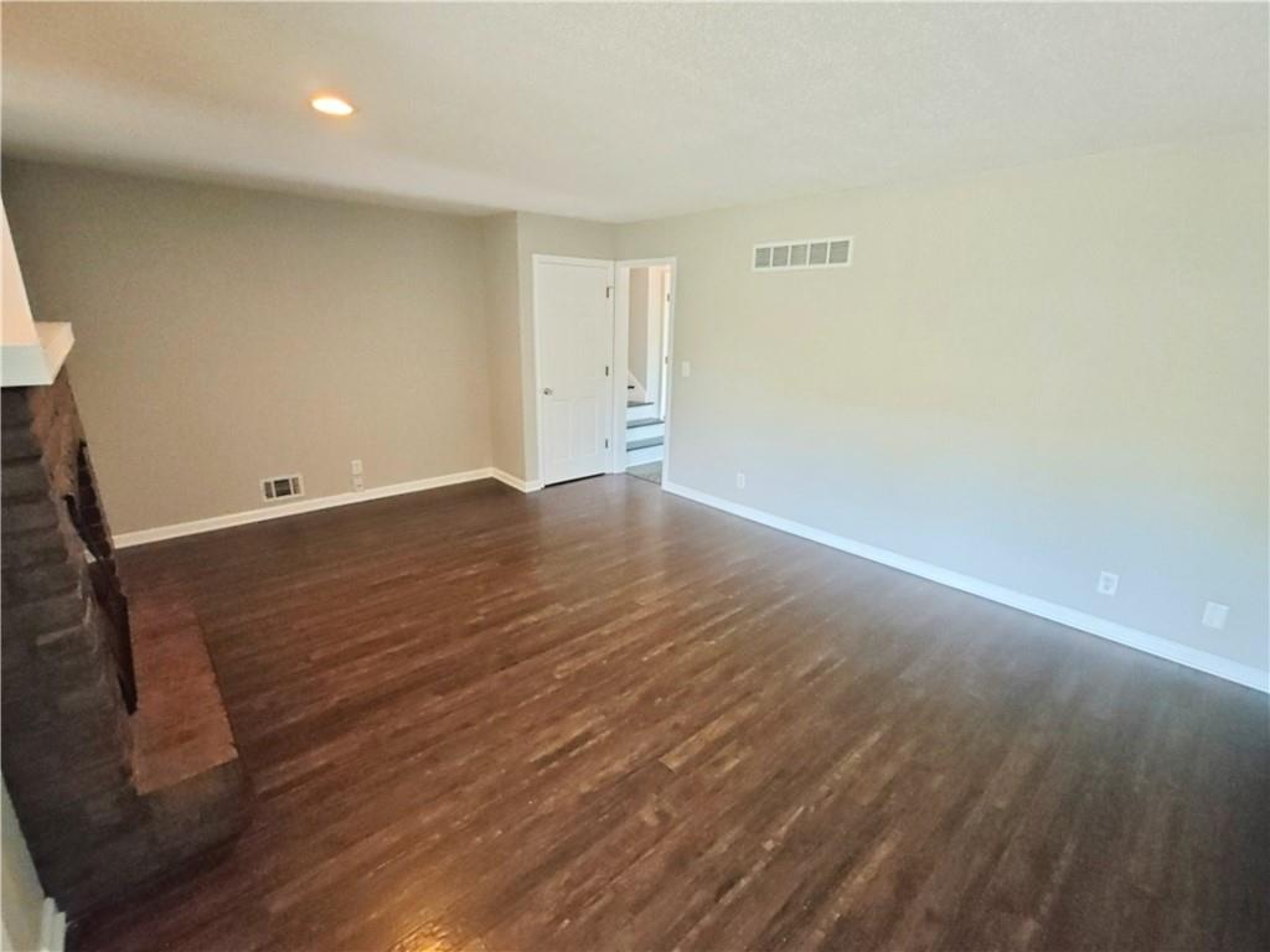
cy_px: 476
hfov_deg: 98.2
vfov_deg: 81.7
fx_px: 550
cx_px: 635
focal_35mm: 15
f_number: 2
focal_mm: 2.3
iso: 1000
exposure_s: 1/120
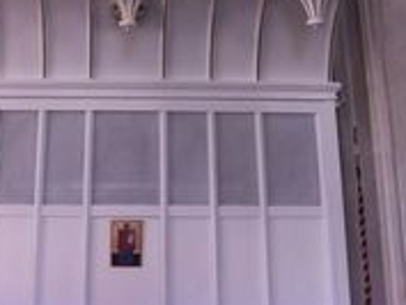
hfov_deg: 28.0
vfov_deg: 19.7
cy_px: -91
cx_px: 139
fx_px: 810
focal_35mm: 69
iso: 80
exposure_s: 1/20
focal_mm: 3.85
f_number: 2.8
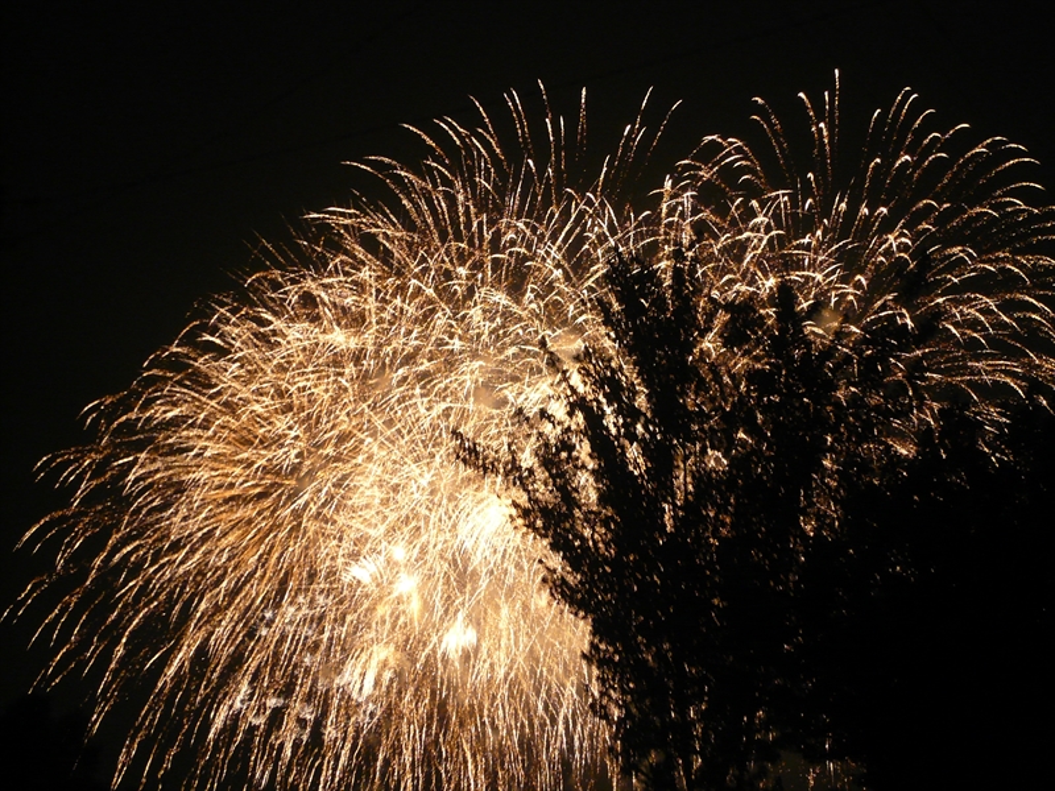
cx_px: 528
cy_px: 396
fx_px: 1493
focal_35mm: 49
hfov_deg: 38.9
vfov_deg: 29.7
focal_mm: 8.1
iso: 200
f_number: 3.6
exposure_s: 1/5
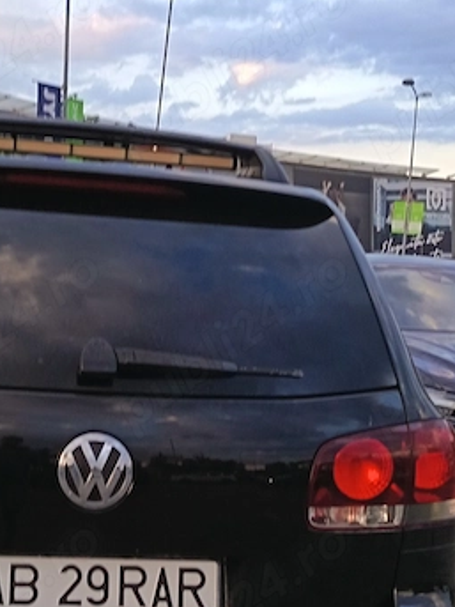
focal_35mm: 56
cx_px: 108
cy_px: 400
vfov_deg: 34.1
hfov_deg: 25.7
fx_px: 982
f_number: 1.75
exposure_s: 1/100
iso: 256
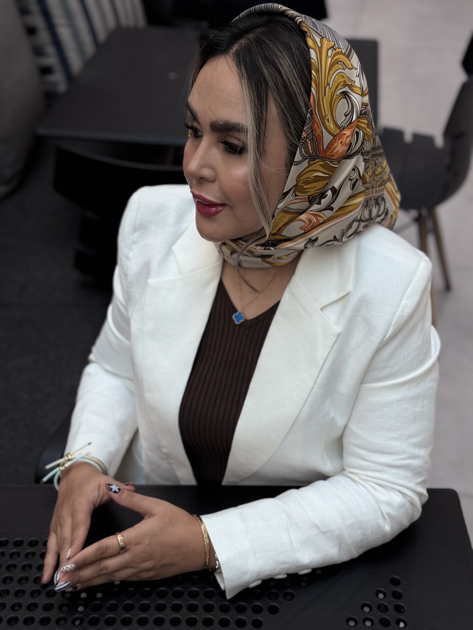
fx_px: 875
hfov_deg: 30.3
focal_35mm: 48
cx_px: 236
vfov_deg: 39.7
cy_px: 315
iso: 50
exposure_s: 1/207
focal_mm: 6.76
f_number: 1.78
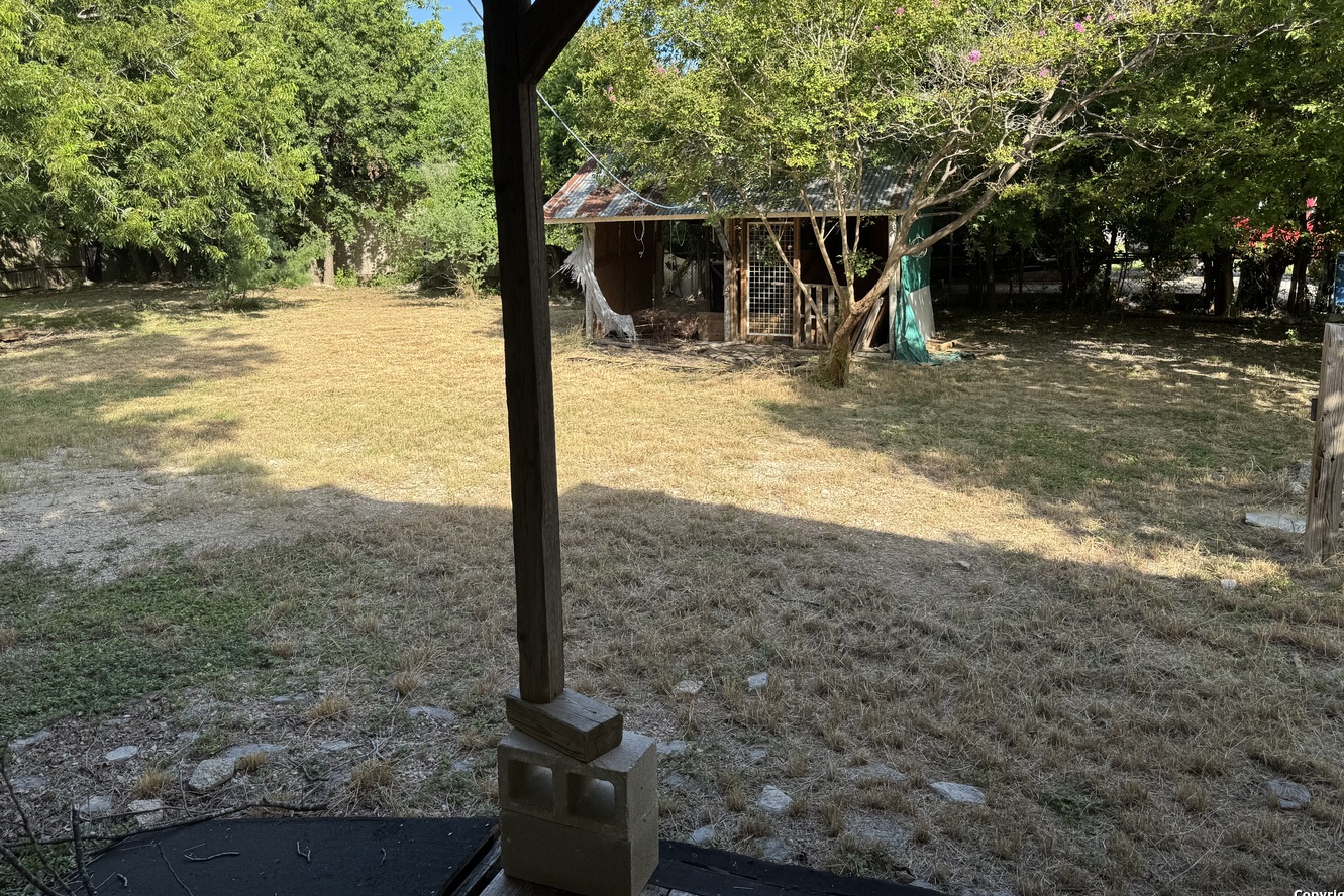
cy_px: 374
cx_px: 674
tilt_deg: -10.9
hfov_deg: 67.4
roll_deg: +1.2
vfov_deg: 47.8
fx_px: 1008
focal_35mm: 27
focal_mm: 6.76
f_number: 1.78
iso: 80
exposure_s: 1/1488
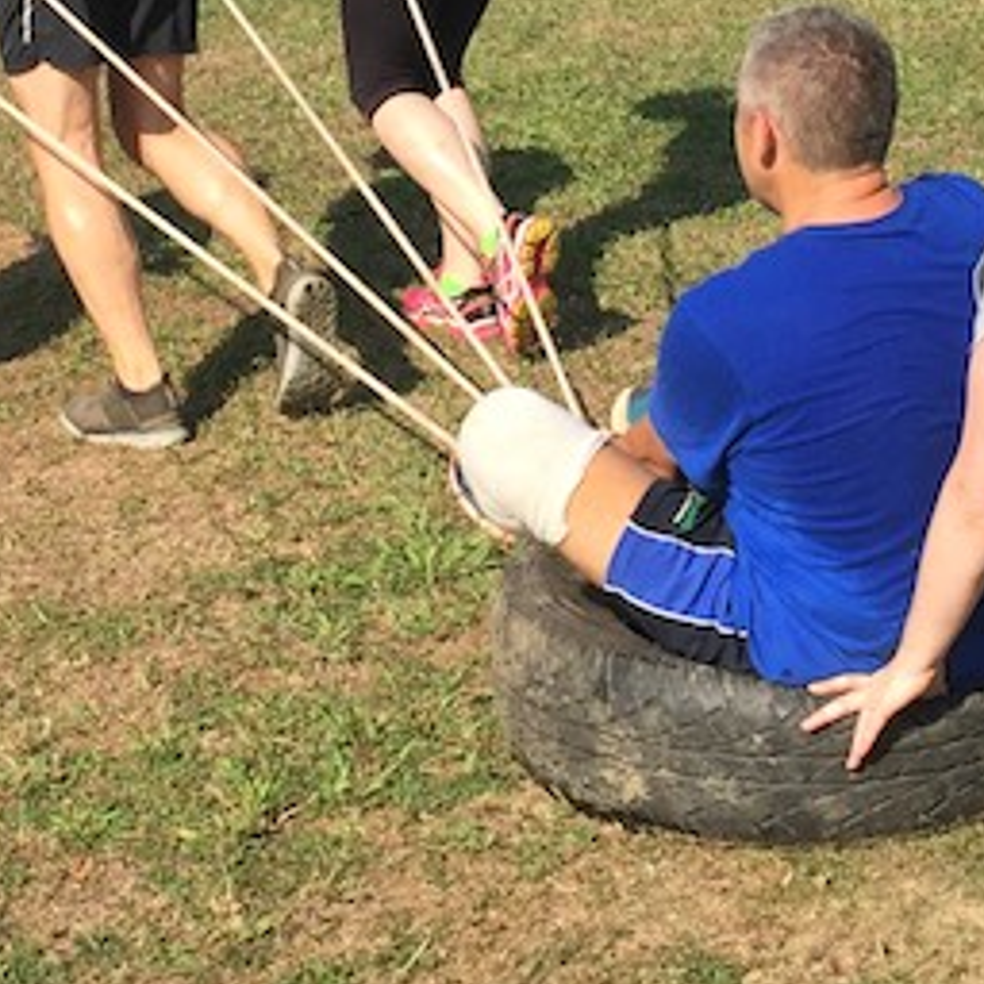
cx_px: 381
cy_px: 50
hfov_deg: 18.1
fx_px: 3087
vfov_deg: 17.8
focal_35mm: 96
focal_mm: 4.15
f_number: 2.2
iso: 32
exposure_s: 1/1522
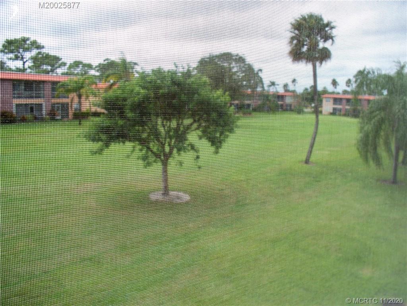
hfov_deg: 52.6
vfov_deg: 40.7
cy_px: 153
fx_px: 412
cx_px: 204
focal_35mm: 35
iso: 80
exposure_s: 1/500
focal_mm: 7.54
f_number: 2.8
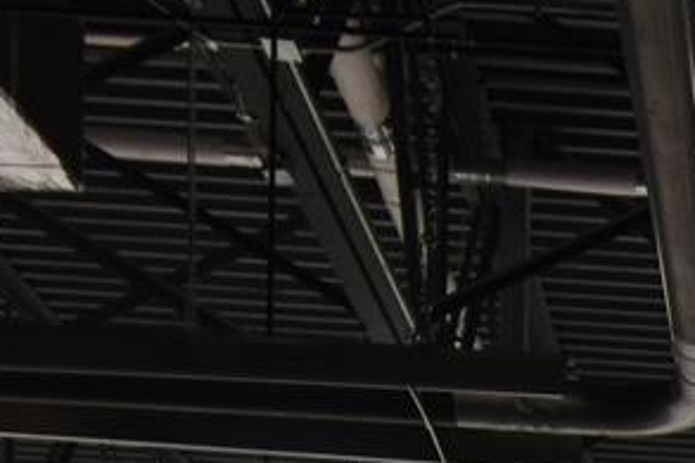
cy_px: 1213
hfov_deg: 22.3
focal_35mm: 82
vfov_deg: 12.1
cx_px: 894
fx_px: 1582
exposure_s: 1/60
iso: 450
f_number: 4.5
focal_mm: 10
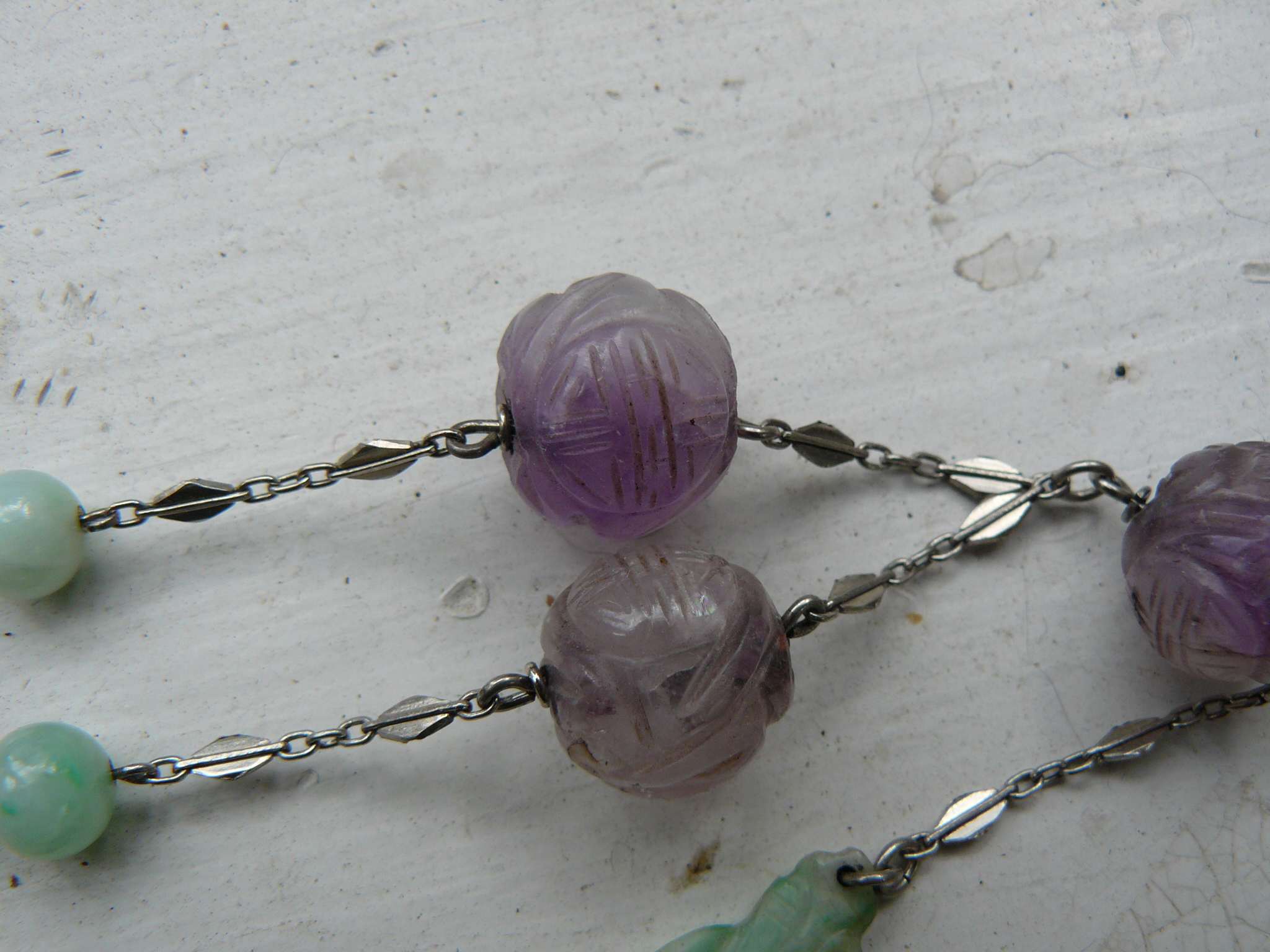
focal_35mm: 36
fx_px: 1321
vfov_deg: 39.7
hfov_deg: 51.4
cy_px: 476
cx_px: 635
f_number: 4
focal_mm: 6
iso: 100
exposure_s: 1/125
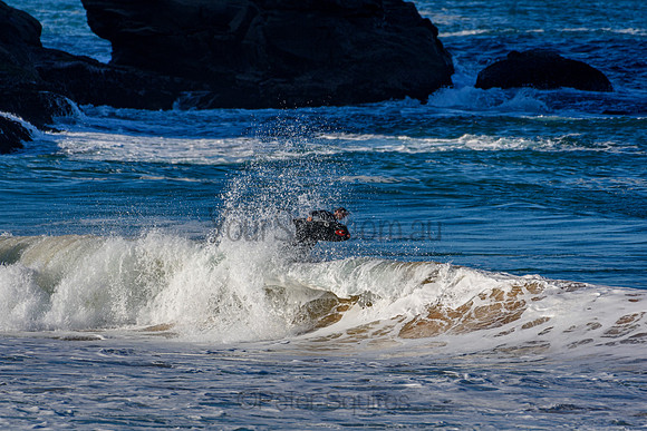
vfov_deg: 1.8
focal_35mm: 750
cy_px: 216
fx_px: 13482
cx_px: 324
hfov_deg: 2.7
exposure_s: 1/2000
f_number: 5.6
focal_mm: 500
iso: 220
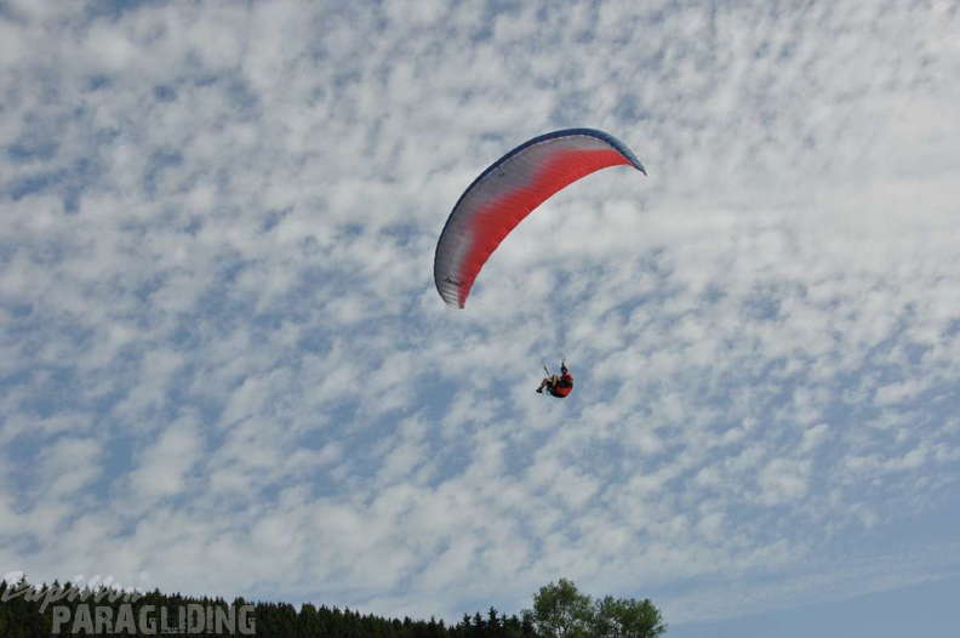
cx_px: 480
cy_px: 319
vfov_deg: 28.0
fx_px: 1278
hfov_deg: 41.2
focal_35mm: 48
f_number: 14
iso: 200
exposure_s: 1/200
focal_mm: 32
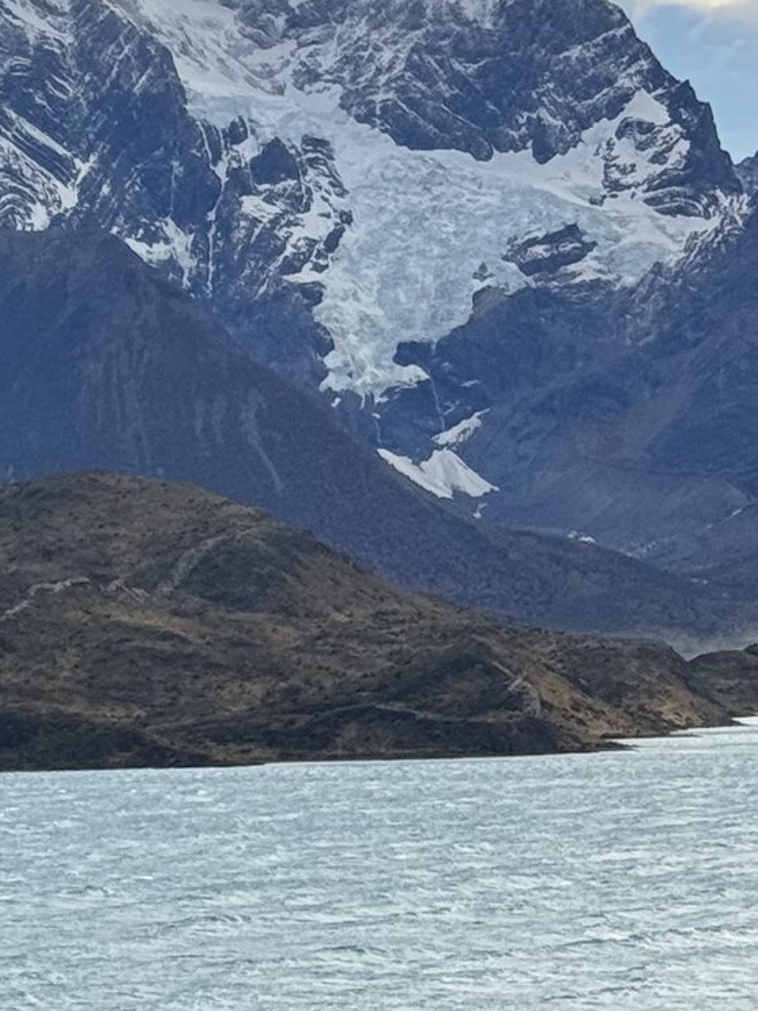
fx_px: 4906
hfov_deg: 8.6
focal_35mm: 168
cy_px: 644
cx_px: -484
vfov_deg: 11.8
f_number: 1.78
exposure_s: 1/4975
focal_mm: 6.76
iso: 64
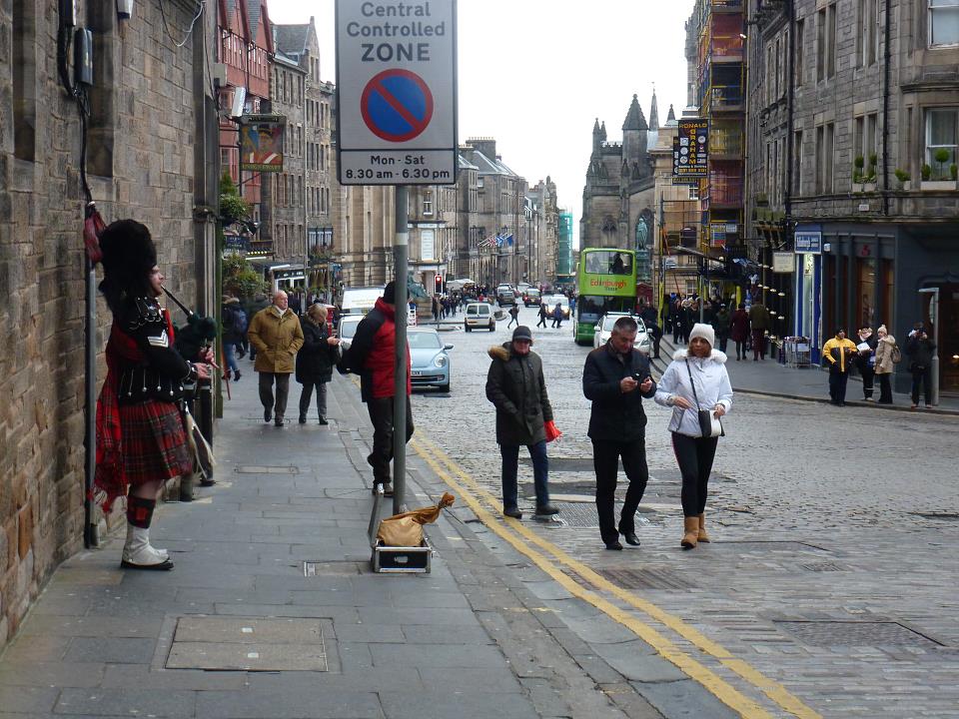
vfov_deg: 19.4
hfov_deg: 25.7
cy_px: 360
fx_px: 2106
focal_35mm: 76
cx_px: 480
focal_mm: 13.6
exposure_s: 1/60
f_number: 4.7
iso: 250
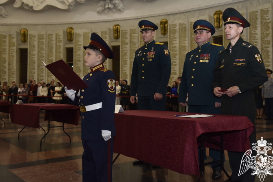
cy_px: 85
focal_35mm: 39
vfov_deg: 34.5
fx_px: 292
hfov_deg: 50.1
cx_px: 138
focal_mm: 23
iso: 1000
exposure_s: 1/250
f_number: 3.2
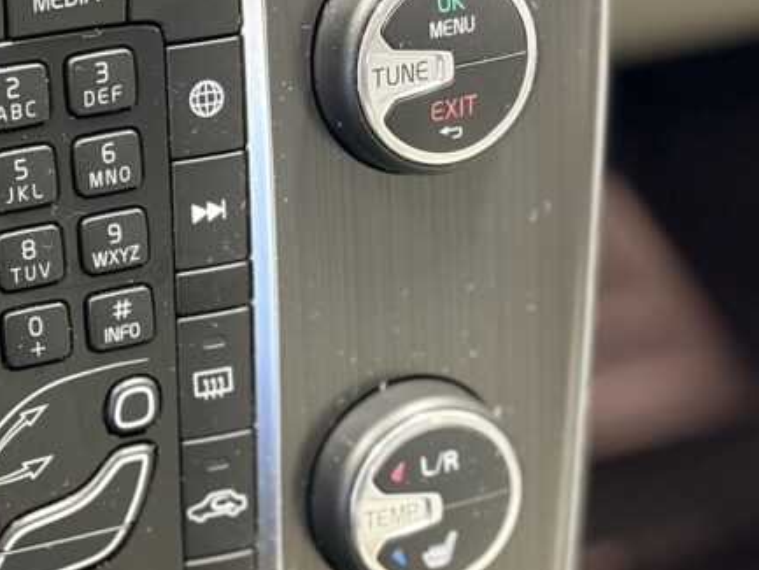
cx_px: 35
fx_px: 2698
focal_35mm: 123
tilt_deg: -39.2
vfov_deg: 12.0
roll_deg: -2.8
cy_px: 470
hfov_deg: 15.8
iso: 320
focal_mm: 5.96
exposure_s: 1/21
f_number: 1.6
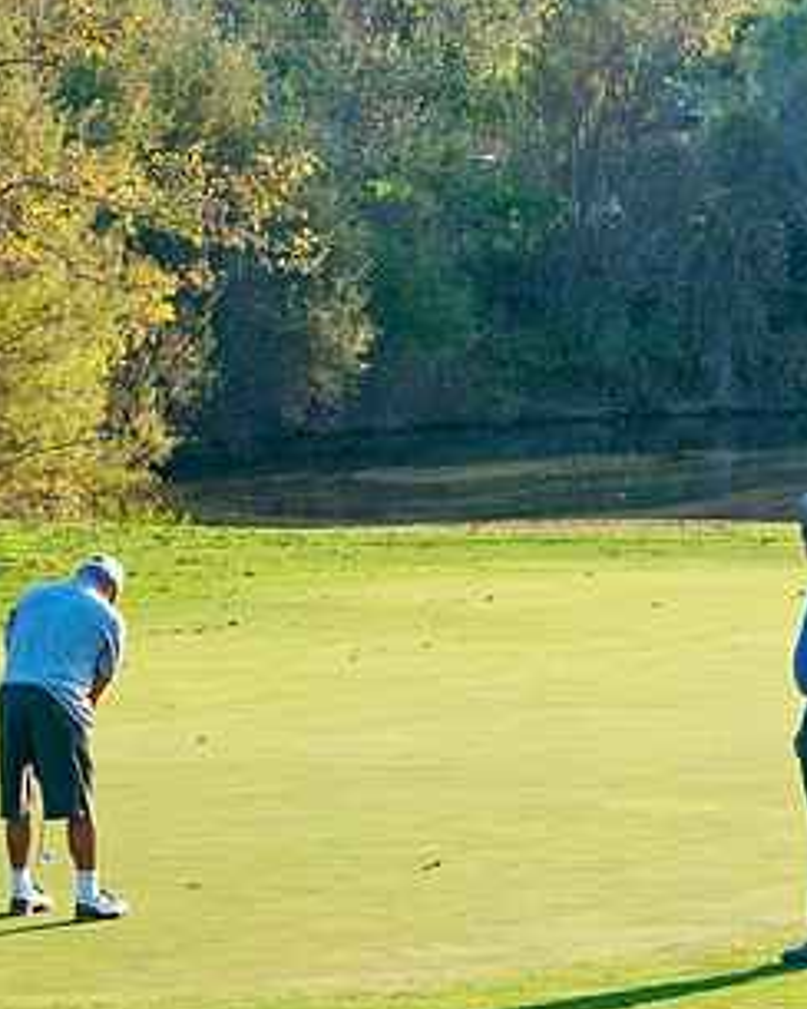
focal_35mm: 147
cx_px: 103
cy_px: 600
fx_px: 4389
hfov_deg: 10.5
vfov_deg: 13.1
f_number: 7.1
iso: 500
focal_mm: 55
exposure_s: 1/200
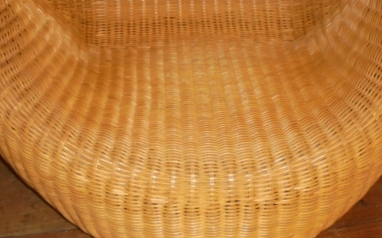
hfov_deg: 35.1
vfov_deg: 22.1
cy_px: 52
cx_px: 184
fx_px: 604
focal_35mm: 58
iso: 320
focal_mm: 4.6
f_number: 3.5
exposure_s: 1/30
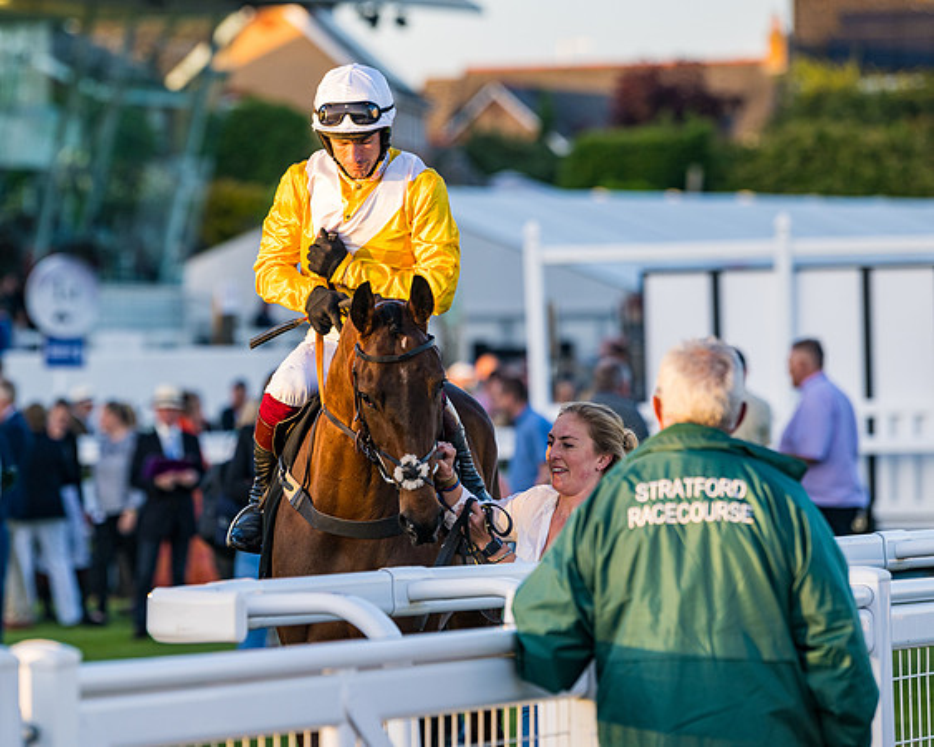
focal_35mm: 263
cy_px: 402
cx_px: 373
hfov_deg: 7.3
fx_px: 7272
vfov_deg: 5.9
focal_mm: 200
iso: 400
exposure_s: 1/640
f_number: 4
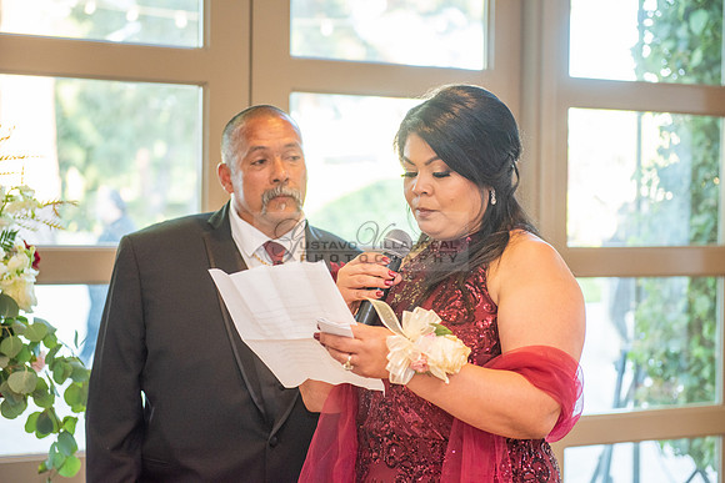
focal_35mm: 70
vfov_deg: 19.5
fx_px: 1410
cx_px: 362
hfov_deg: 28.8
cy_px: 242
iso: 1250
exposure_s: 1/125
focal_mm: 70
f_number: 3.5
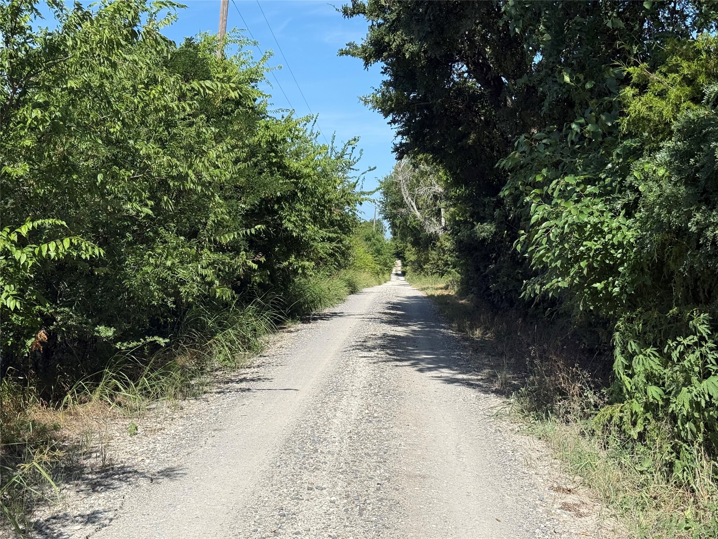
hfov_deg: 39.7
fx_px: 996
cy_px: 270
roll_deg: -0.4
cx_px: 359
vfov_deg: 30.3
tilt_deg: +0.2
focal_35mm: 48
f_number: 1.78
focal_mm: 6.76
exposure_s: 1/4098
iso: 64
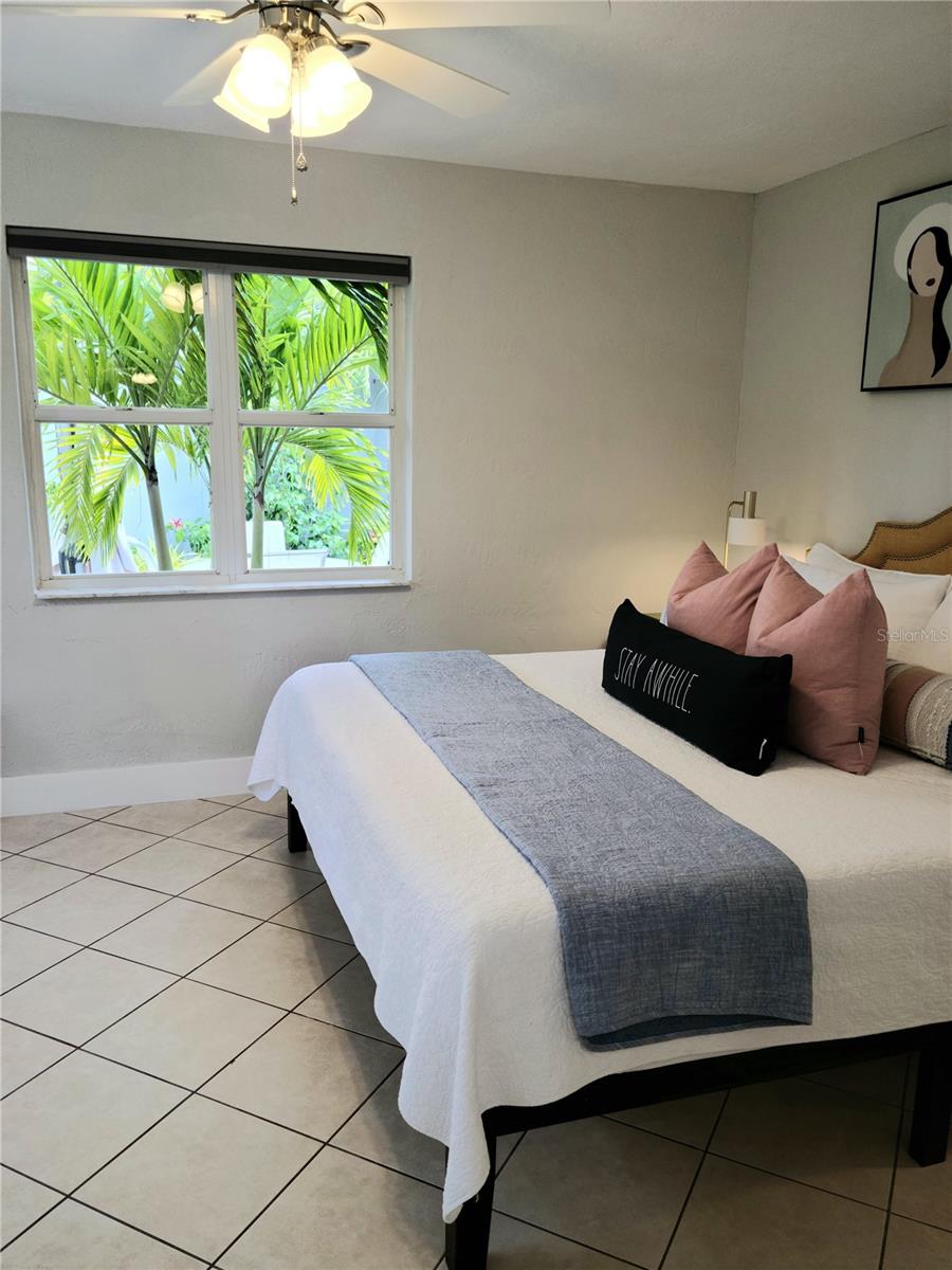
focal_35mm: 28
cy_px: 635
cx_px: 476
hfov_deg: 49.7
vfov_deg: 63.4
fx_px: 1027
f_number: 2
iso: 64
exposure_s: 1/59.2
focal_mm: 5.9
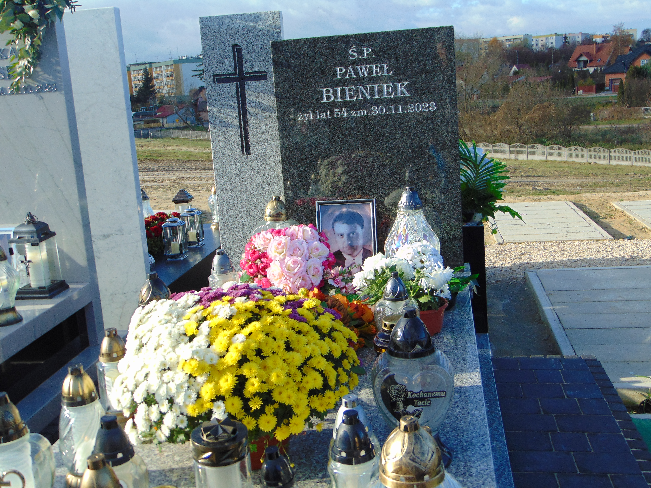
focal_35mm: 42
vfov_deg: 34.3
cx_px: 326
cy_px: 244
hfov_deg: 44.8
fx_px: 790
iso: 80
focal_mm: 7.6
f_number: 3.3
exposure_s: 1/500
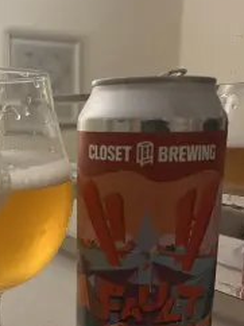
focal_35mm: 43
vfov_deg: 43.5
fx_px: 405
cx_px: 44
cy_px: 206
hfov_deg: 32.5
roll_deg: +2.1
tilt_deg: -13.8
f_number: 1.6
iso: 500
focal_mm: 5.1
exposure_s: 1/50
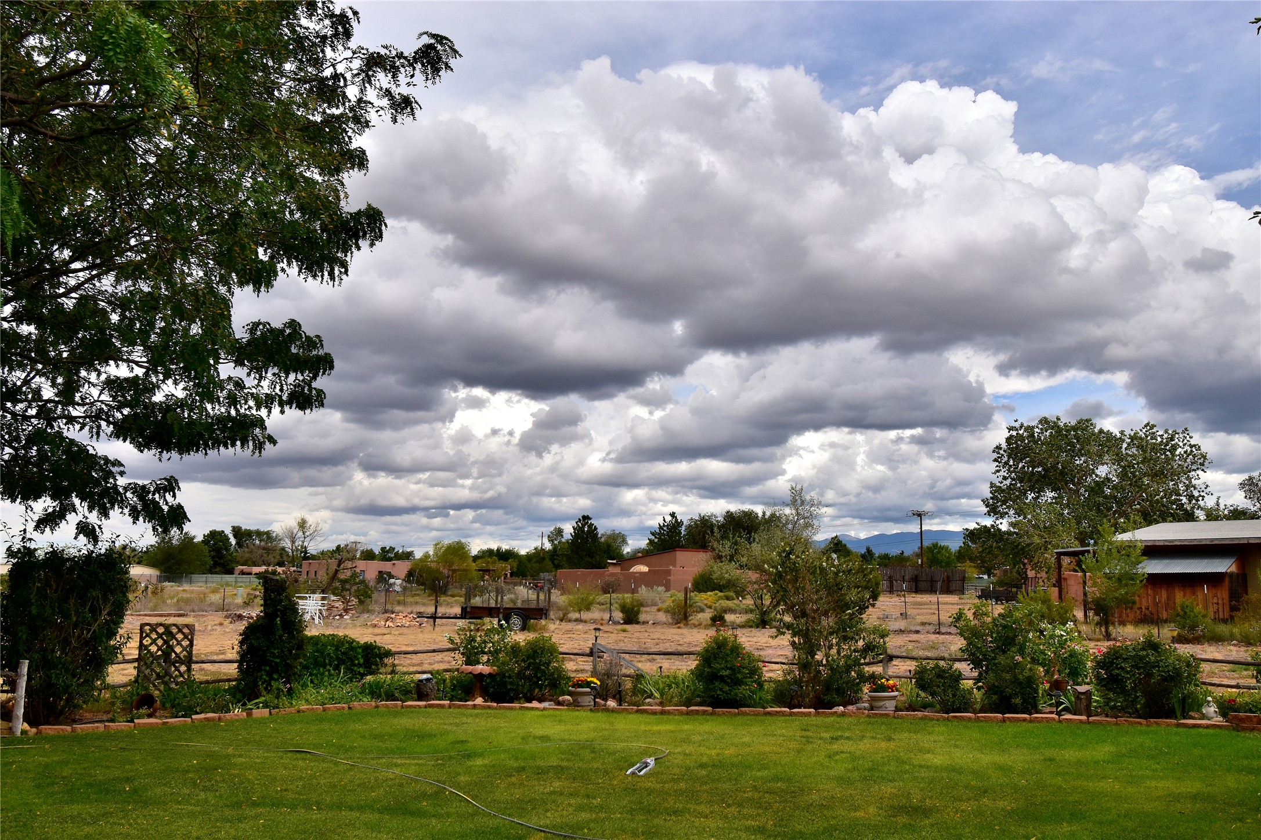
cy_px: 420
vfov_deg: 43.6
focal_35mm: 30
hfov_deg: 61.9
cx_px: 630
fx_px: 1051
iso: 280
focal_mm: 20
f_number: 11
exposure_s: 1/500
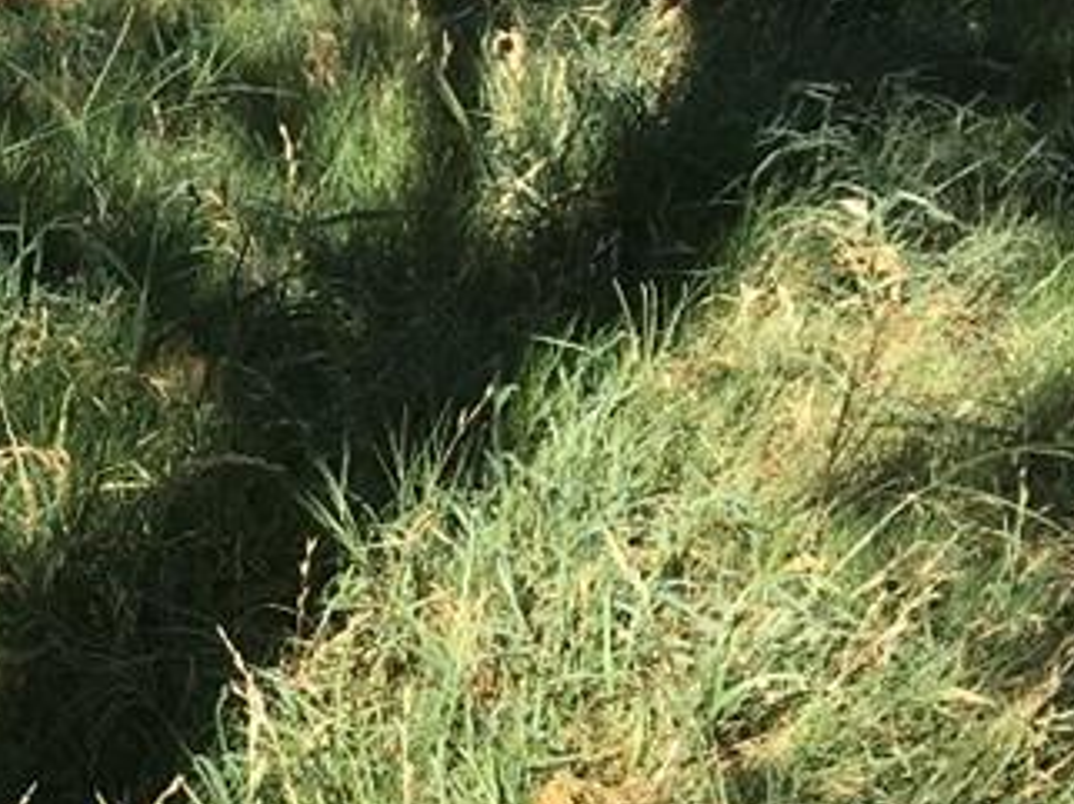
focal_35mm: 135
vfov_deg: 10.7
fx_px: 4185
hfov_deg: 13.4
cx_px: -724
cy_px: -210
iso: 25
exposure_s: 1/718
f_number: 2.2
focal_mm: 4.15
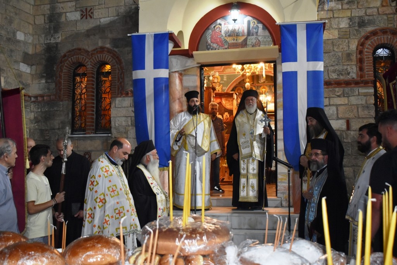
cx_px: 198
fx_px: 430
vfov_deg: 34.2
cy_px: 132
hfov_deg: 49.5
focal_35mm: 39
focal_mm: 26
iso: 1600
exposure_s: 1/80
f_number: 4
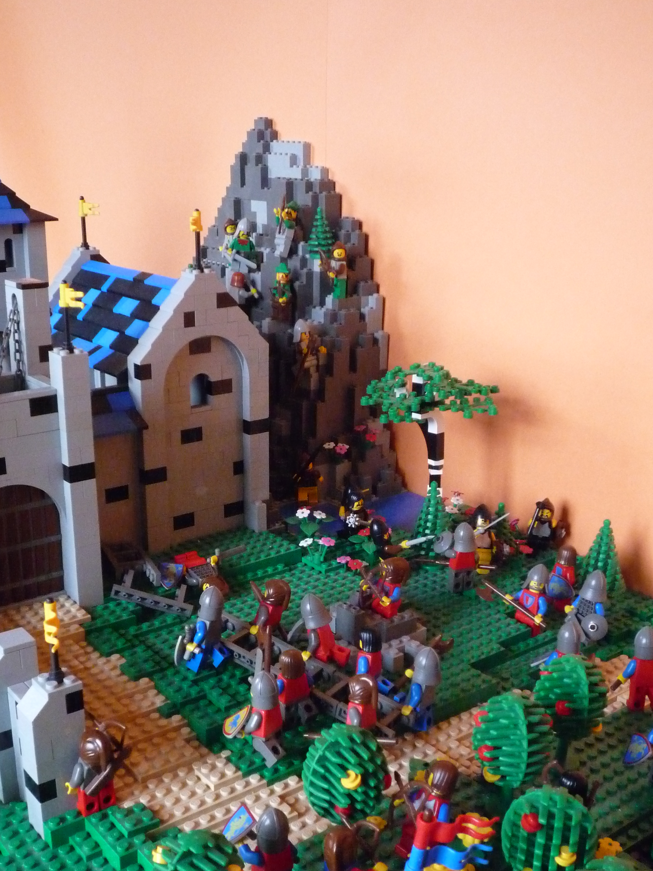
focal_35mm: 43
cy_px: 517
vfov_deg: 43.7
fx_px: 1081
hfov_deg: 33.6
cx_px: 299
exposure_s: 1/30
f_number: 3.8
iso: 800
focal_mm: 6.3
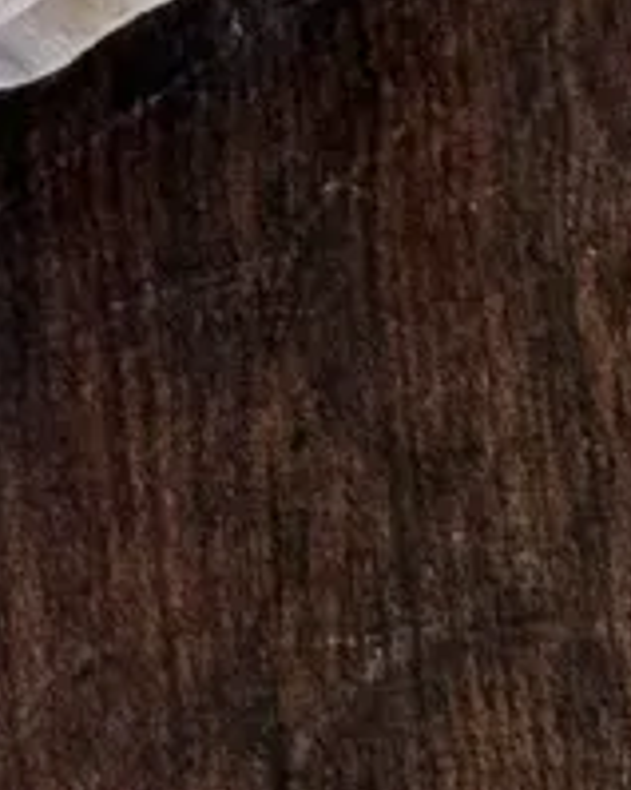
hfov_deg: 5.1
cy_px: -1072
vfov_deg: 6.2
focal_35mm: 301
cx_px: 357
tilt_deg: -42.1
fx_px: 7032
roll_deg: +2.6
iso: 200
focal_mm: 6.76
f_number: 1.78
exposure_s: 1/60
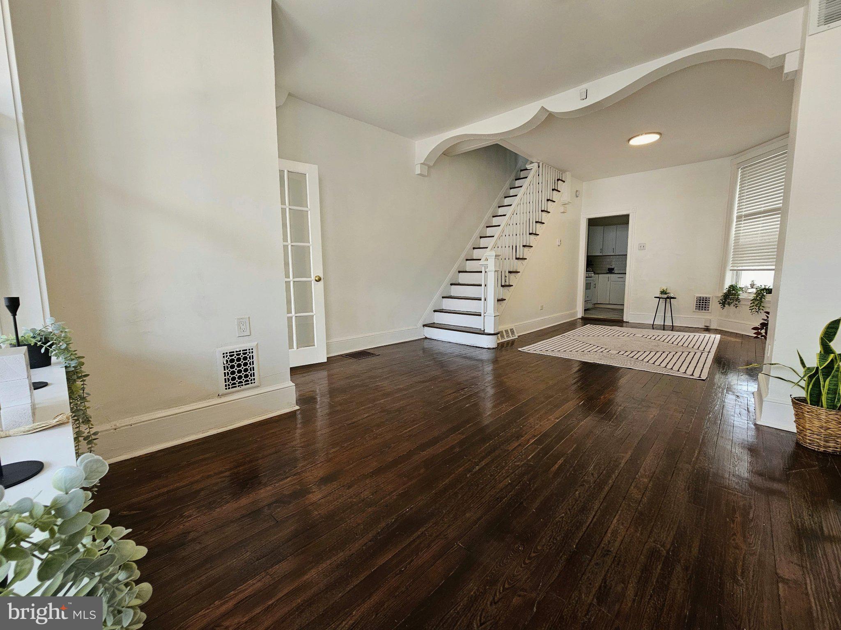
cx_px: 420
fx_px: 316
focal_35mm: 13
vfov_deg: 89.9
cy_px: 315
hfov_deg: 106.2
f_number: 2.2
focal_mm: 2.2
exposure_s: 1/60
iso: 80
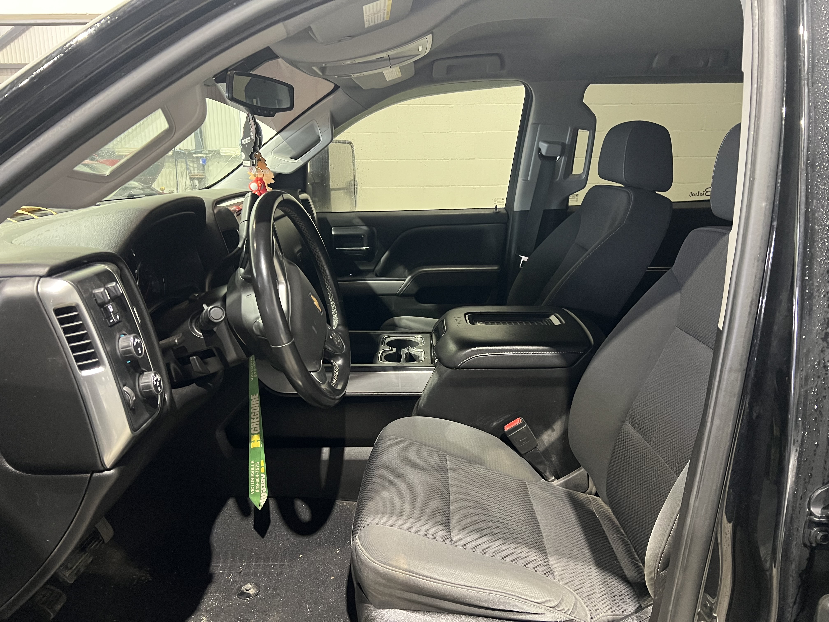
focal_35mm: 26
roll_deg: +0.1
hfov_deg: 67.3
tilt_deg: -13.9
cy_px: 311
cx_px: 414
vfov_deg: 53.1
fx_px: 623
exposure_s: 1/40
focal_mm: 5.7
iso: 500
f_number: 1.5
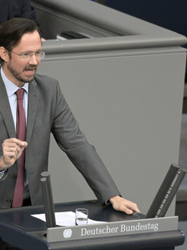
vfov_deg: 4.0
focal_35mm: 495
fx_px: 3571
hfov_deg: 3.0
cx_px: 31
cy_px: 125
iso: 8000
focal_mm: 340
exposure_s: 1/500
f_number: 5.6
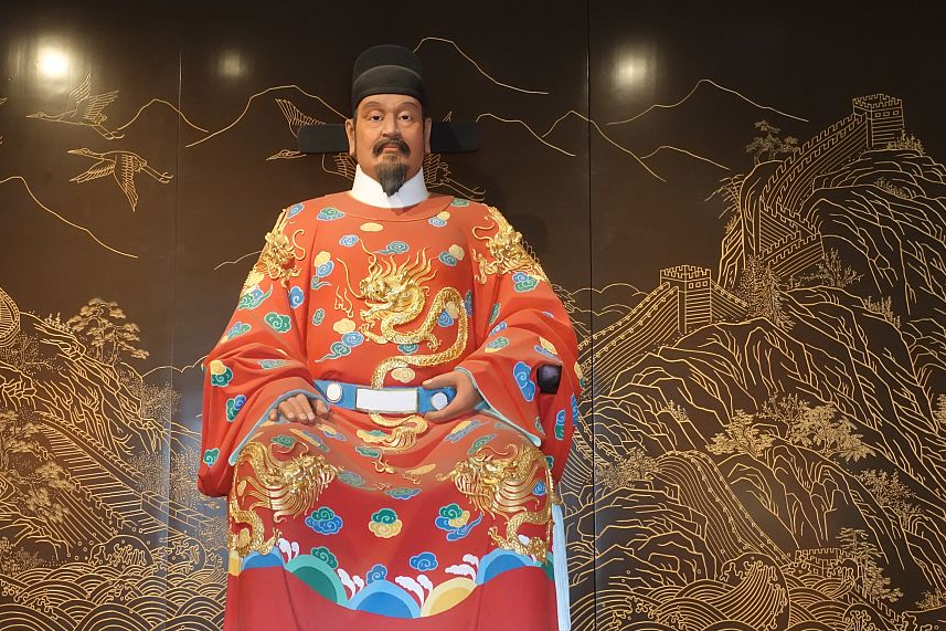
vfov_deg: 27.4
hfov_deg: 40.1
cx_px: 352
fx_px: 1287
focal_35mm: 49
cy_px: 413
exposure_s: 1/40
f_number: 4.5
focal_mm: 12.99
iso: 1250
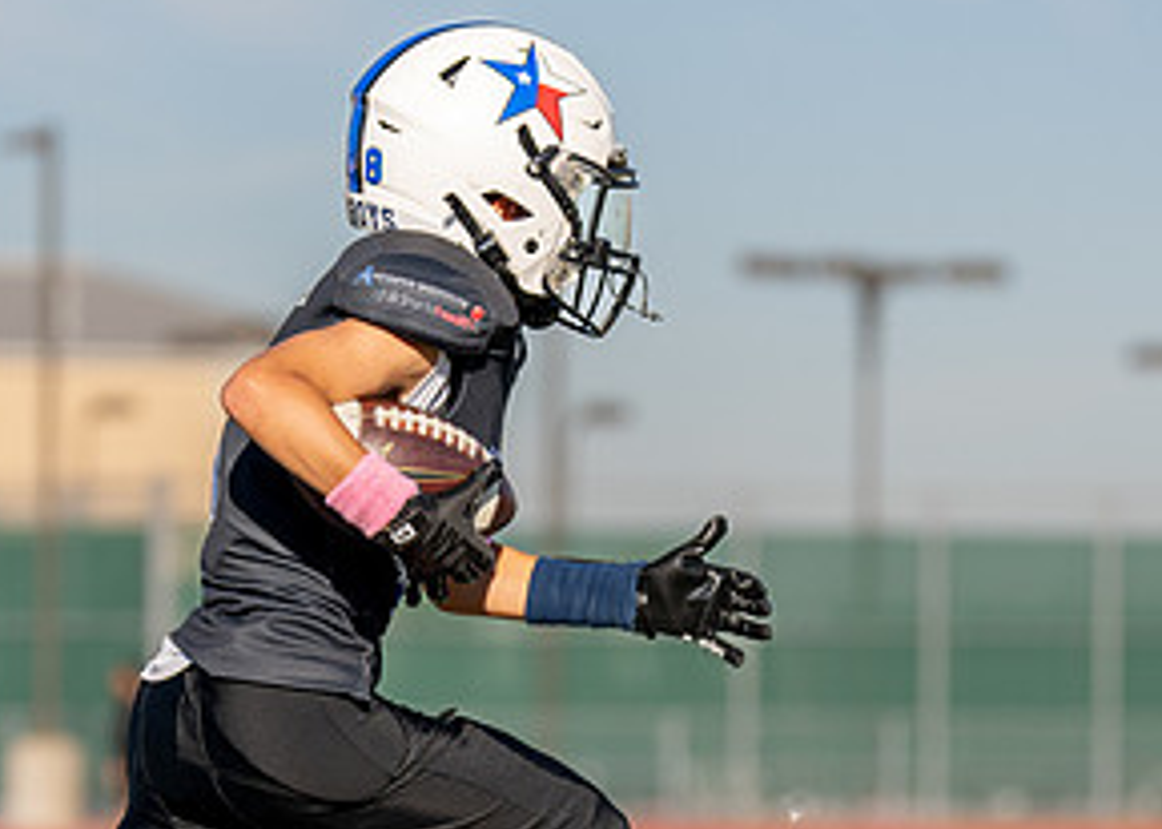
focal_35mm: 269
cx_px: 423
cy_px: 598
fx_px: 8871
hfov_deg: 7.5
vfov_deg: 5.3
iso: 160
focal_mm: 111
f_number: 2.8
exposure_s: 1/2500
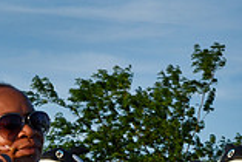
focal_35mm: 203
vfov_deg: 6.6
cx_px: 60
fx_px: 1366
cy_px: 283
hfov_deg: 10.1
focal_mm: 55
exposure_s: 1/320
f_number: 9
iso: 200
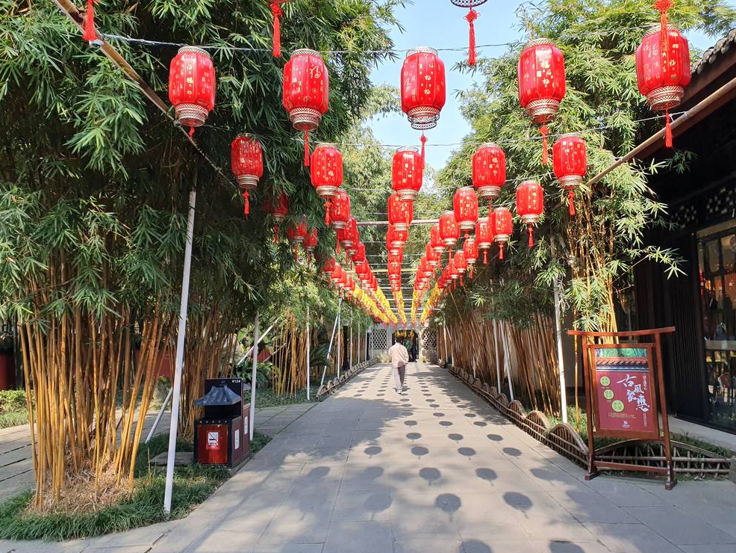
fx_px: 574
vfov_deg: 51.4
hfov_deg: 65.3
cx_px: 367
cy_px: 277
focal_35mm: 27
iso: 50
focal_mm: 4.32
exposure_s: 1/466
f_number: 2.4
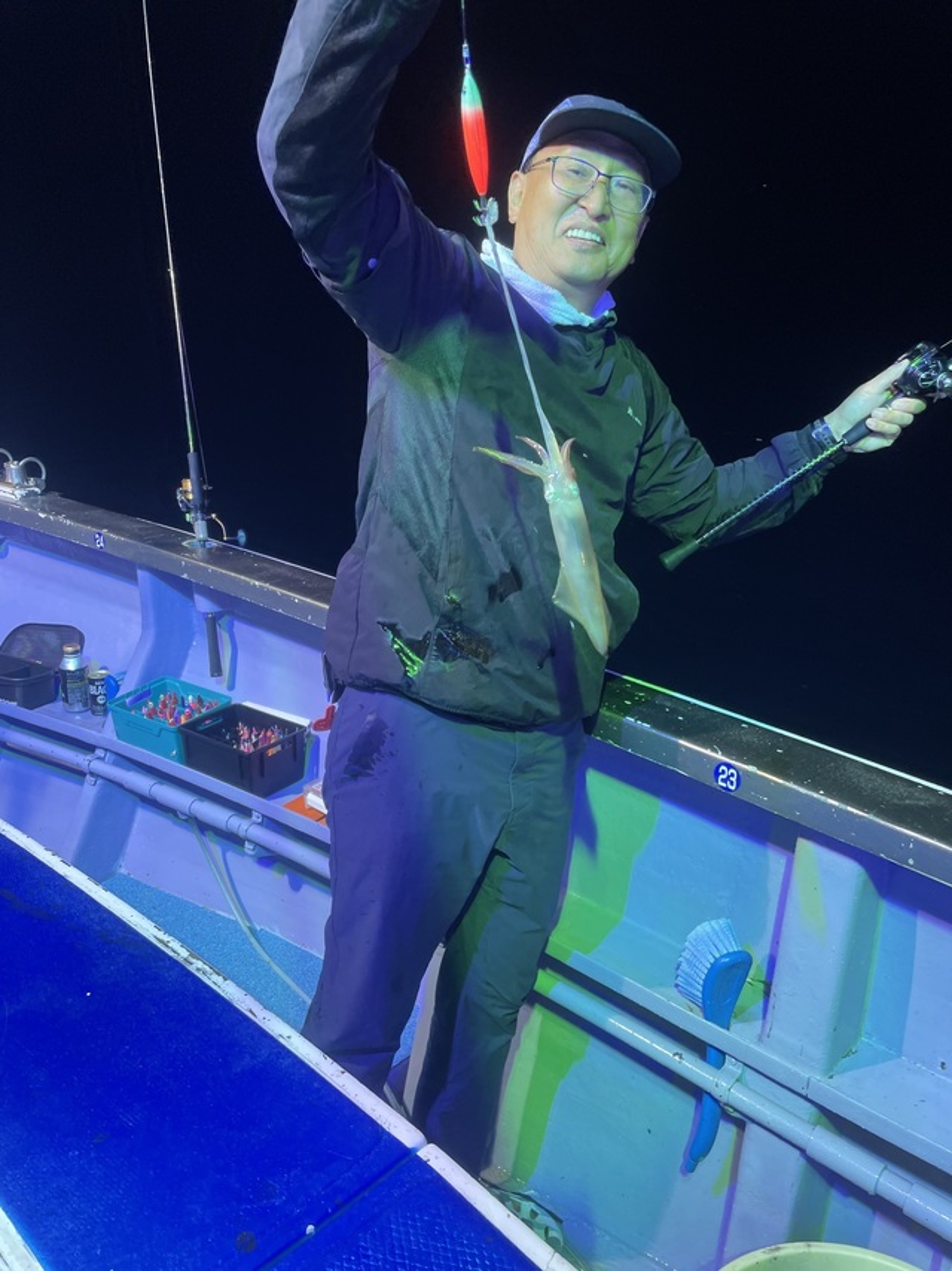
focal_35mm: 26
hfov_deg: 53.0
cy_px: 636
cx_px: 476
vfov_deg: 67.3
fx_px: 954
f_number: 1.6
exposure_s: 1/117
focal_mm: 4.2
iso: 50
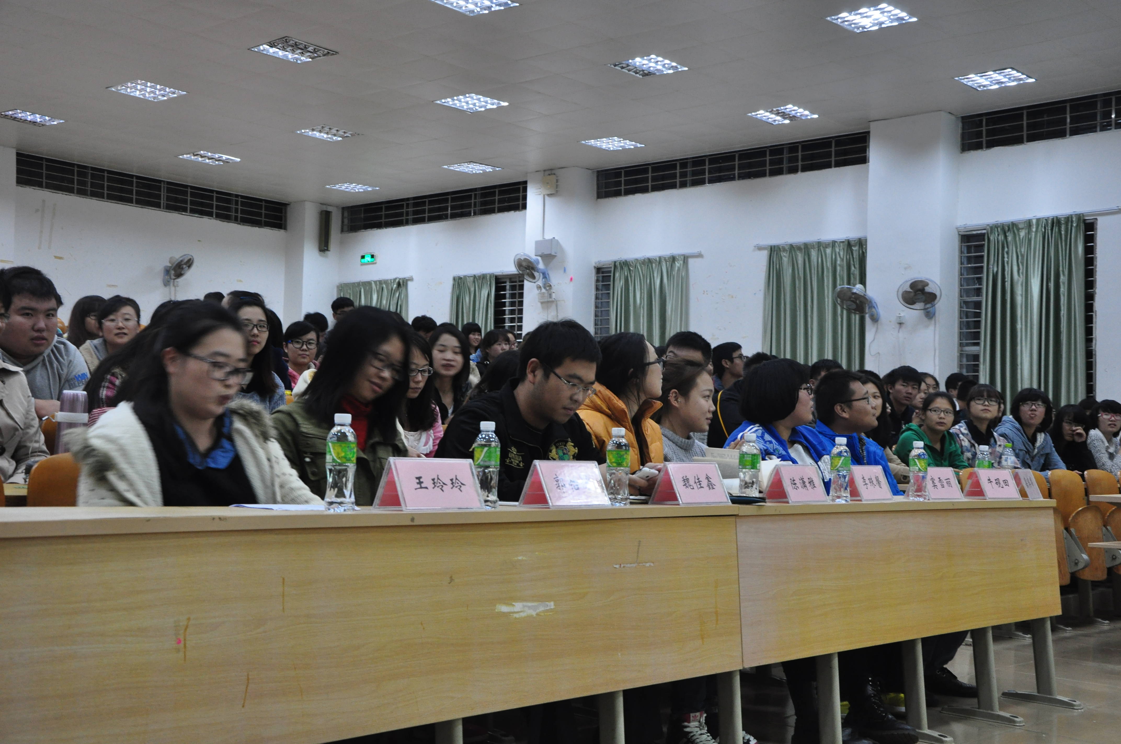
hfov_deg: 43.7
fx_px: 1400
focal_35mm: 45
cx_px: 560
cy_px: 372
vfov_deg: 29.8
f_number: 6.3
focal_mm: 30
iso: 1000
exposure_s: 1/15
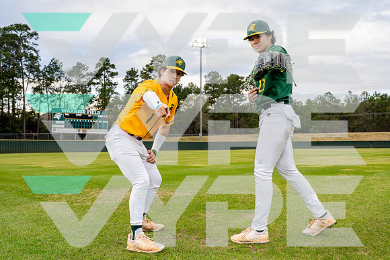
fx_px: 351
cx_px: 195
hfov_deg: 58.1
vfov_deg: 40.7
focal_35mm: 32
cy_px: 130
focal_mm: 32
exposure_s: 1/250
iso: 400
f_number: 5.6
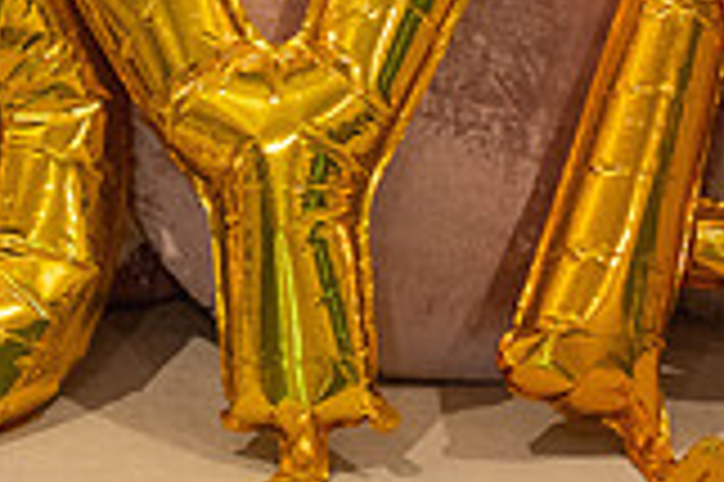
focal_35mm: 180
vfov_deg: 7.6
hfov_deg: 11.2
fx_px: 3616
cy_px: -34
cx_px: -108
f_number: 2.8
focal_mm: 50
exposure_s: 1/160
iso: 1250
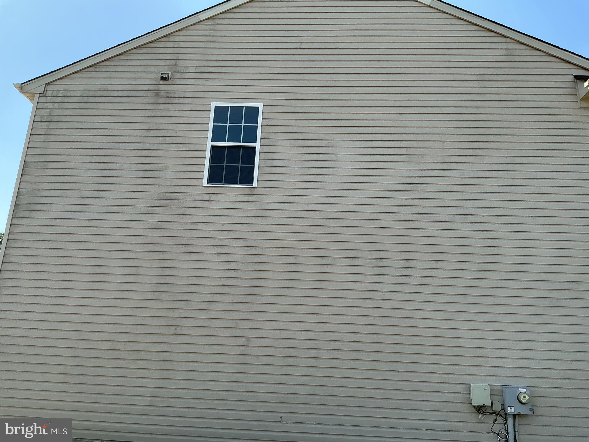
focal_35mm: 29
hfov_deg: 61.7
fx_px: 493
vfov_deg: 48.2
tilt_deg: +14.8
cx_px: 294
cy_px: 221
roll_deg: -2.7
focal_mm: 3
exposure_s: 1/1195
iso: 25
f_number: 1.8
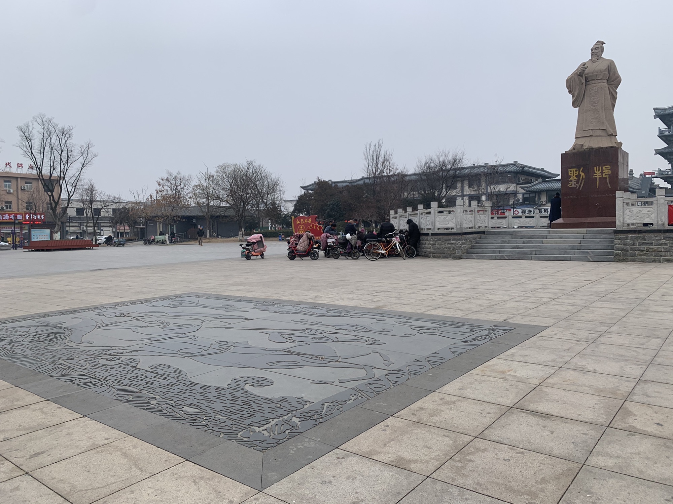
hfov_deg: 67.3
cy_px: 252
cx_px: 336
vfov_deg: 53.1
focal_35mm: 26
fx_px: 505
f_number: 1.8
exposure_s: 1/467
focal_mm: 4.25
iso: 25
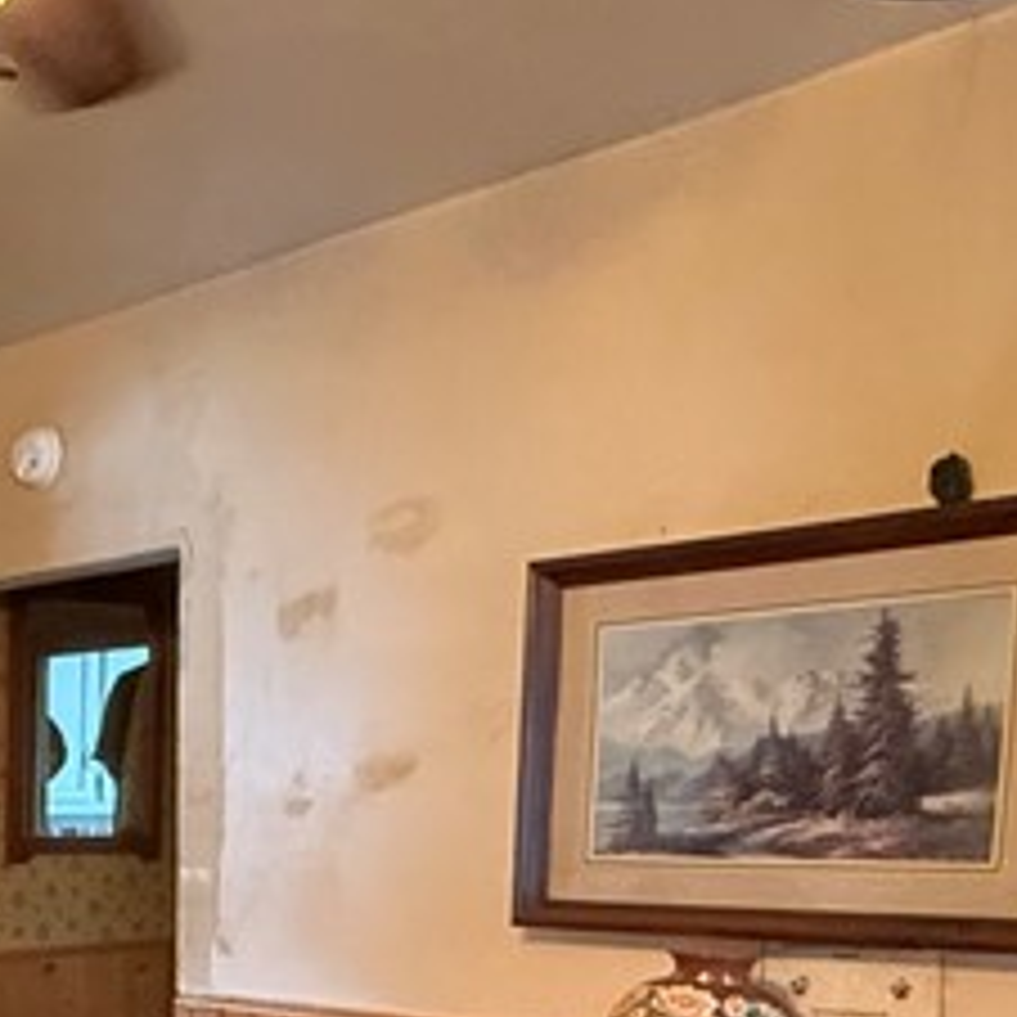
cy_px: 1066
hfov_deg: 27.8
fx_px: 1861
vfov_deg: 28.3
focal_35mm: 56
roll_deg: +0.7
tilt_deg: -6.4
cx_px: -108
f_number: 2.2
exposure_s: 1/60
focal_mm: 2.22
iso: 1000
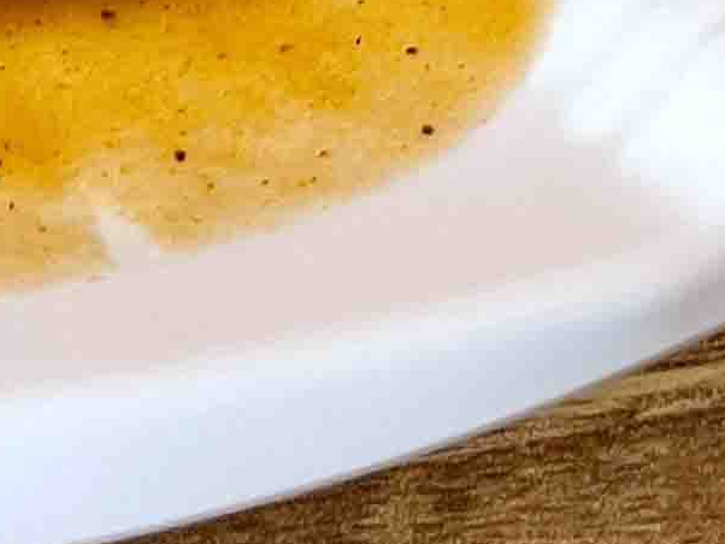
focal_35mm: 174
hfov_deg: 11.1
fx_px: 3646
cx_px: -226
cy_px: -1229
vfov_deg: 7.3
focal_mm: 4.2
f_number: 1.6
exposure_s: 1/60
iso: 80
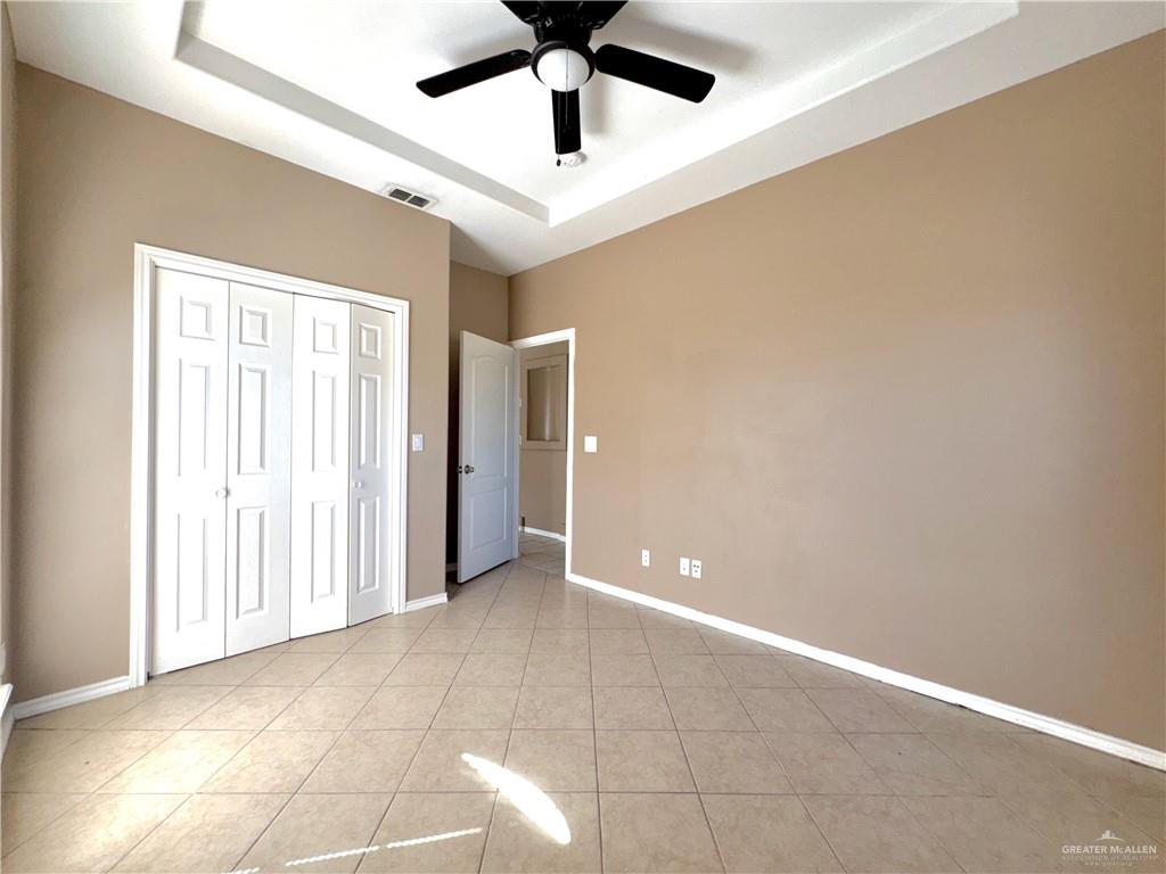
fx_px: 472
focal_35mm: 14
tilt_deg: +1.2
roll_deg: -0.7
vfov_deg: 85.7
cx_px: 583
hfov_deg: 102.1
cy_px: 437
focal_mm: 2.22
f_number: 2.2
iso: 64
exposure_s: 1/122
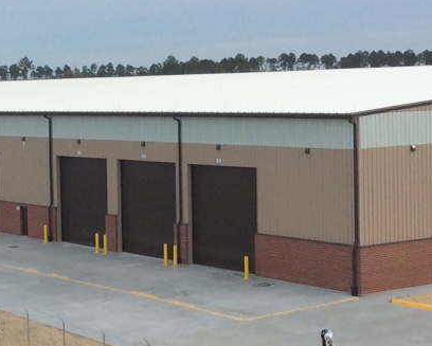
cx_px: 113
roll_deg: +1.3
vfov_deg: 15.6
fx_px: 1267
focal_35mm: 99
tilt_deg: -5.5
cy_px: 146
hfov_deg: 19.2
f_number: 2.4
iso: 32
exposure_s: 1/1003
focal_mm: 3.3
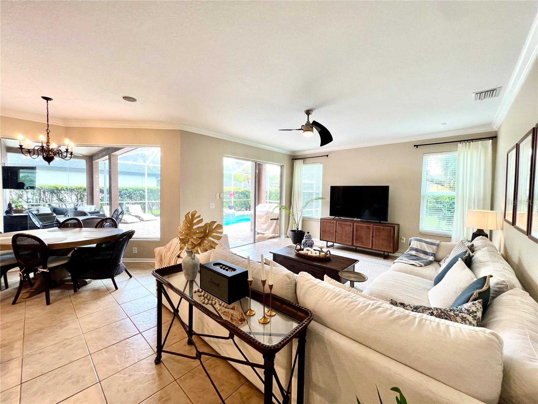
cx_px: 269
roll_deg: -1.0
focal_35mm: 13
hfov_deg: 106.2
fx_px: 202
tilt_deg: -2.4
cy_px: 202
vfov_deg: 89.9
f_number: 1.8
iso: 125
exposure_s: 1/60
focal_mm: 1.57
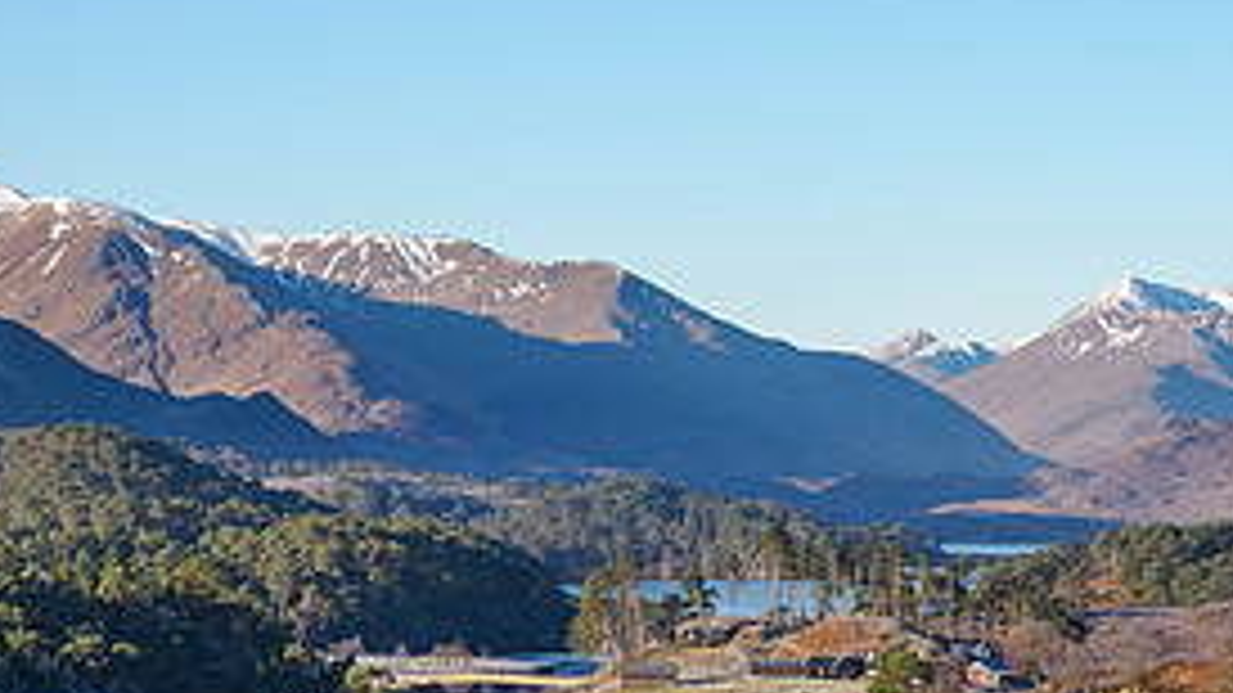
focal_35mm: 162
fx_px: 5295
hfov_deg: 13.2
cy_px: 647
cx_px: 196
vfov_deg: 7.5
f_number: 7.1
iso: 200
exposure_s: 1/400
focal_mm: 35
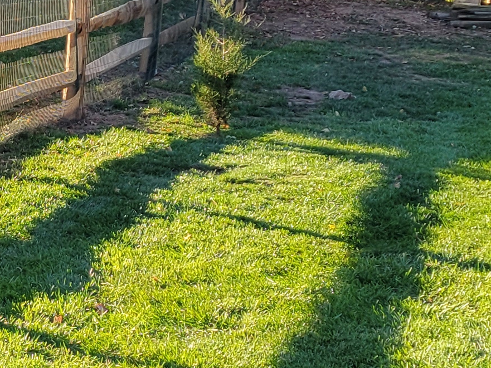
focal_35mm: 119
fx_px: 1688
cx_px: 19
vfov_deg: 12.4
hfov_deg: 16.3
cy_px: 107
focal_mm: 5.4
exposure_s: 1/484
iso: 40
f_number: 1.8
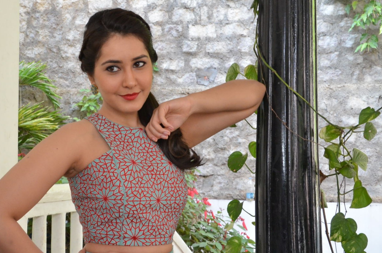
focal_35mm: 61
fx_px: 646
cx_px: 126
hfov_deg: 32.6
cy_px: 140
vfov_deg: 22.2
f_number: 8
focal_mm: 30
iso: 2000
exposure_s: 1/125
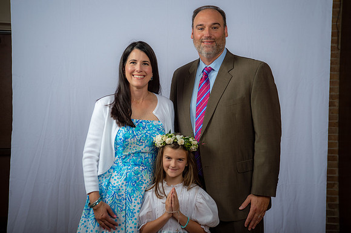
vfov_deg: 23.4
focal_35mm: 58
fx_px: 565
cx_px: 176
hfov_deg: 34.5
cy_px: 116
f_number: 6.3
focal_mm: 58
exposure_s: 1/200
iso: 250
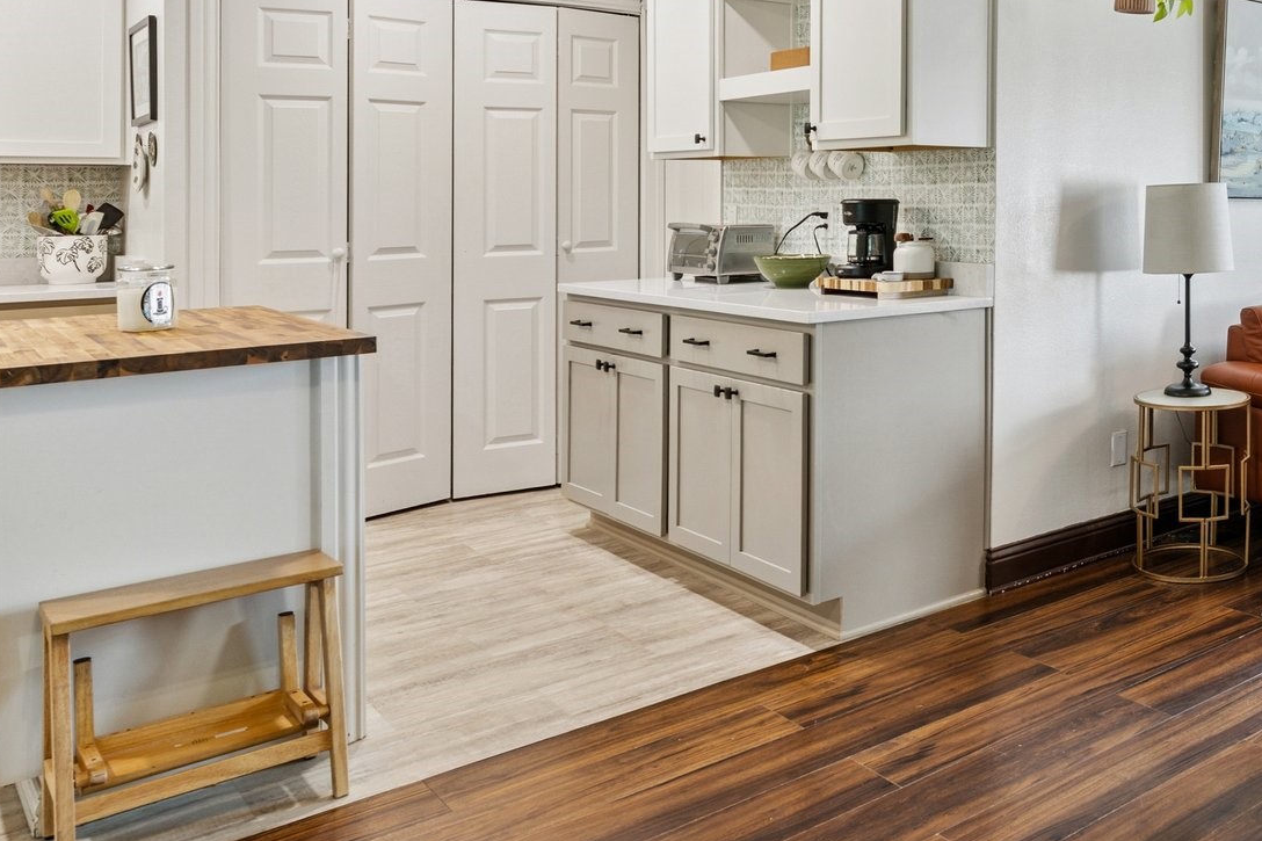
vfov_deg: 40.1
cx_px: 1134
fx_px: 1122
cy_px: 224
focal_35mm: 32
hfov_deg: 51.8
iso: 320
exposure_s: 1/13
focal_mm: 17
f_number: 8
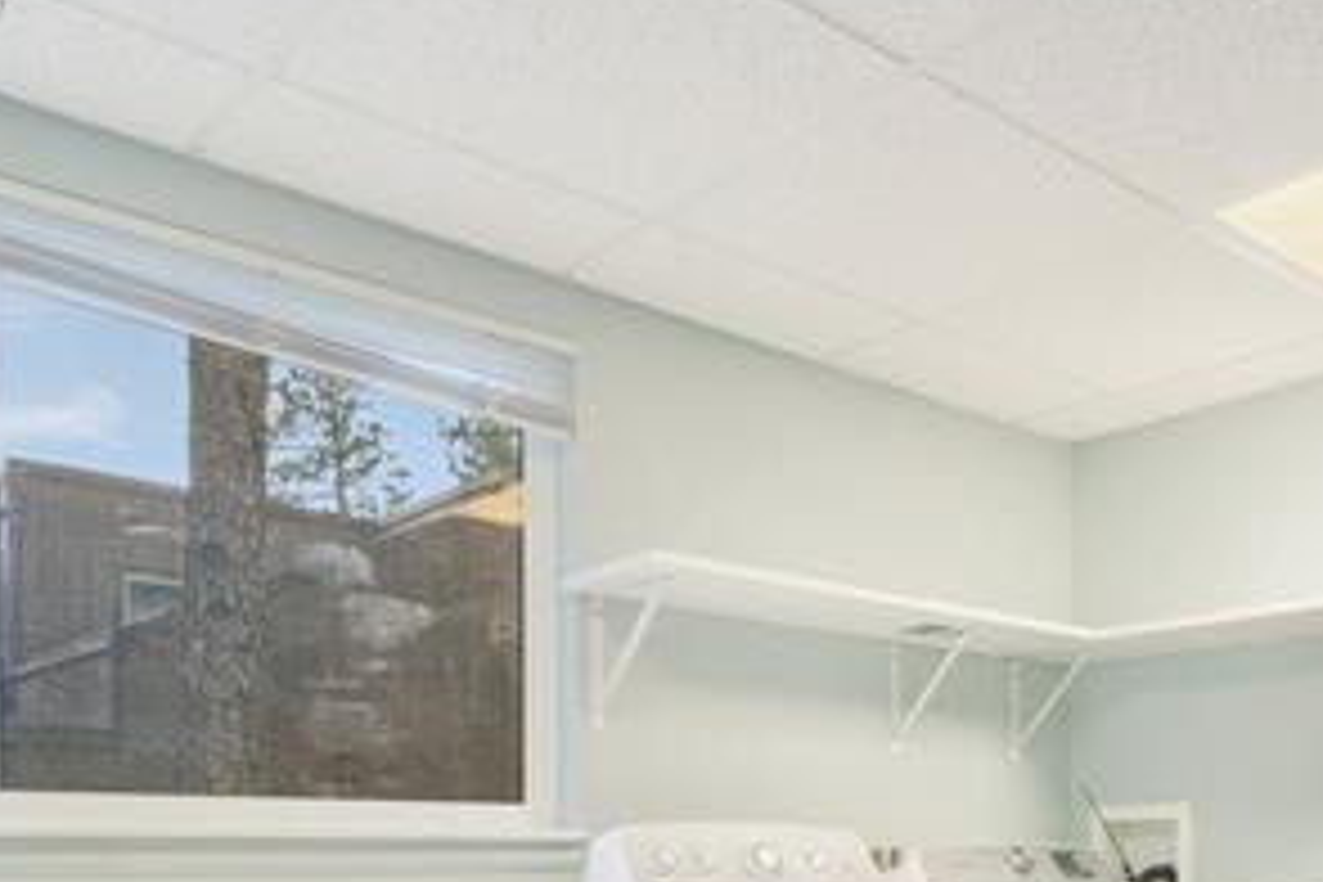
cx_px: 891
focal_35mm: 37
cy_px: 824
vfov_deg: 33.7
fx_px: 1360
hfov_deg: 50.9
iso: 400
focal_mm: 17
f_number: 11
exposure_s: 1.3
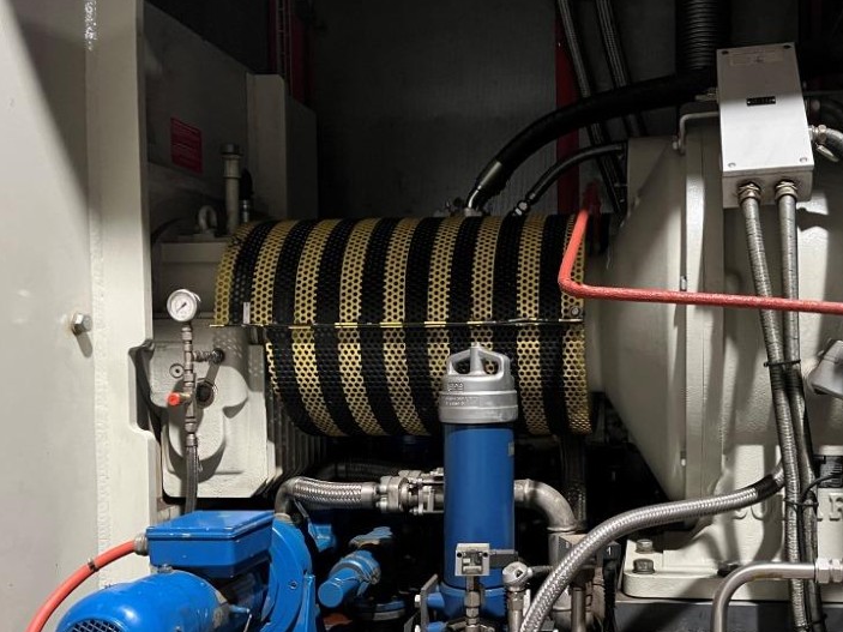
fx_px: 901
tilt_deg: -2.4
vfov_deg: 38.5
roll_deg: +0.8
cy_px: 386
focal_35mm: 37
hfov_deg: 49.3
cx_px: 559
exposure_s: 1/25
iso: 500
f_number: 1.6
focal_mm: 5.1
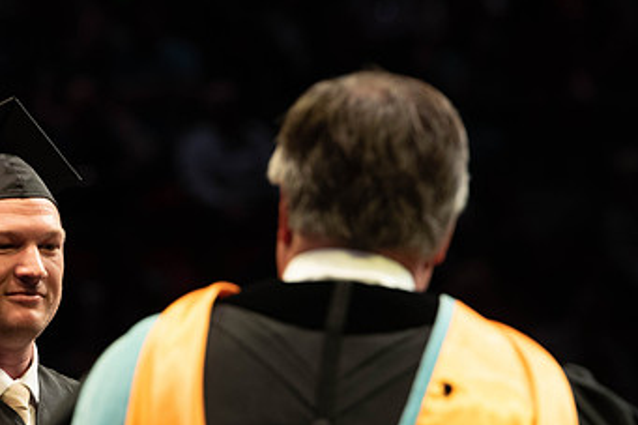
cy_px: 310
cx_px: 198
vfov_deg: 3.9
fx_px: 6270
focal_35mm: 354
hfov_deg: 5.8
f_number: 4.5
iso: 1600
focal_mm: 200
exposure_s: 1/320
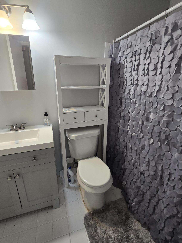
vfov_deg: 94.4
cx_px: 88
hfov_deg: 78.1
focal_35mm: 16
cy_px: 116
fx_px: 112
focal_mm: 2.2
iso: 80
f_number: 2.2
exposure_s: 1/60
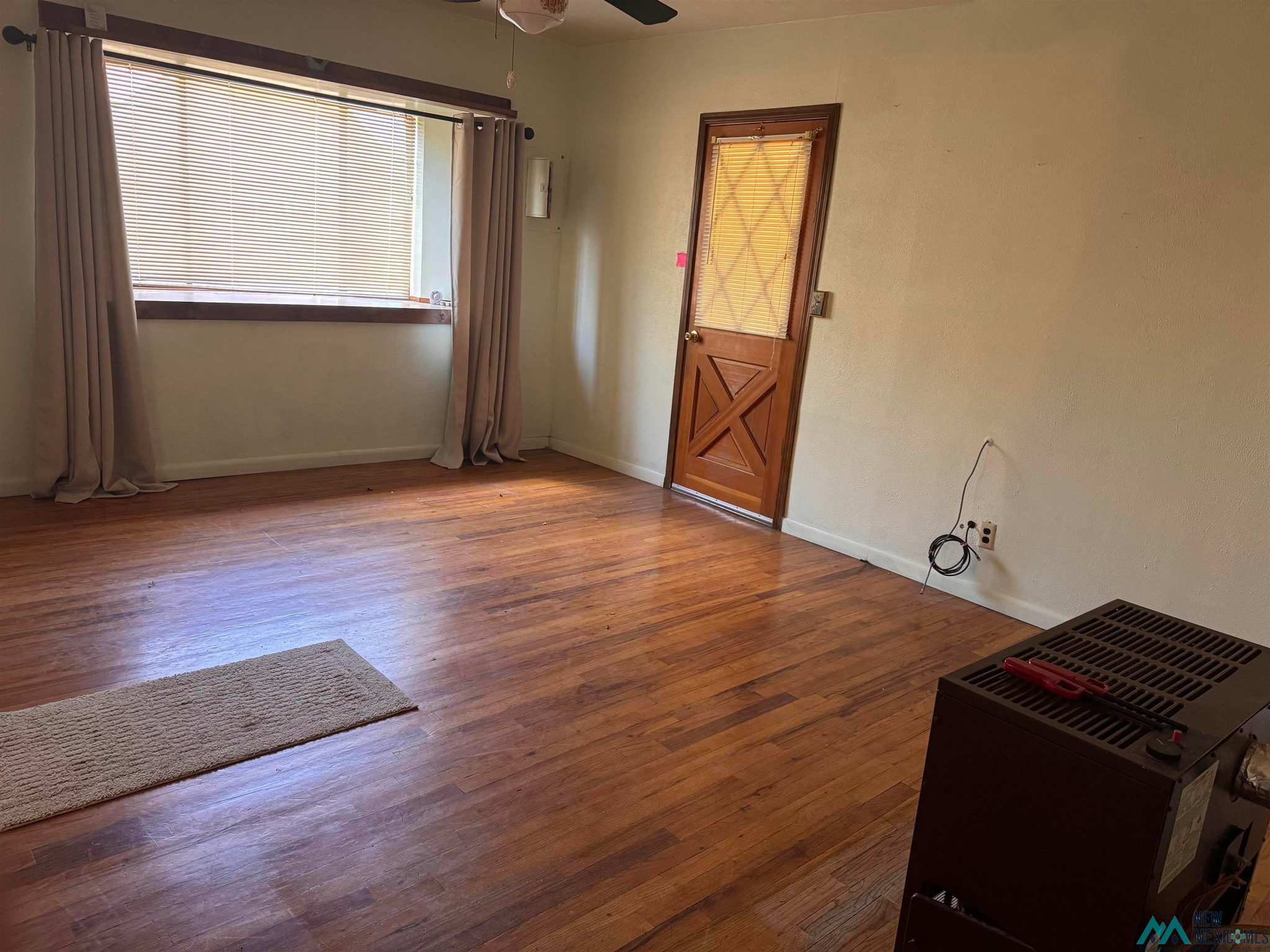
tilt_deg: -14.7
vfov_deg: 56.8
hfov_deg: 71.6
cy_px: 476
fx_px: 881
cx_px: 635
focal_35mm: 24
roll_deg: -4.7
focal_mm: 6.76
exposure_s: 1/60
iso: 320
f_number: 1.78
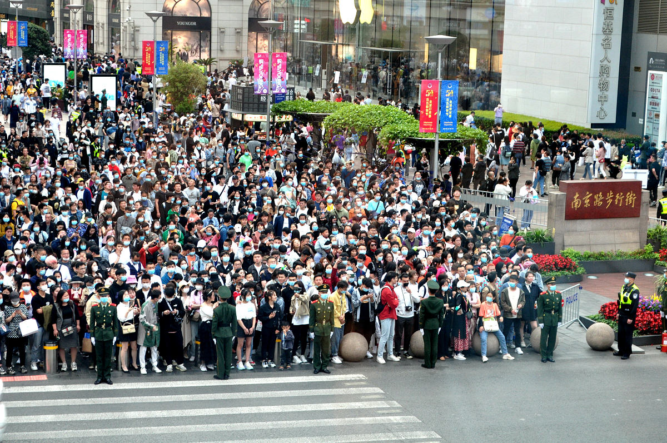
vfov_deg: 16.5
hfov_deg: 24.6
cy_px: 222
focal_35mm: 82
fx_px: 1527
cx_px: 334
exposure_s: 1/80
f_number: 9
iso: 800
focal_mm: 55
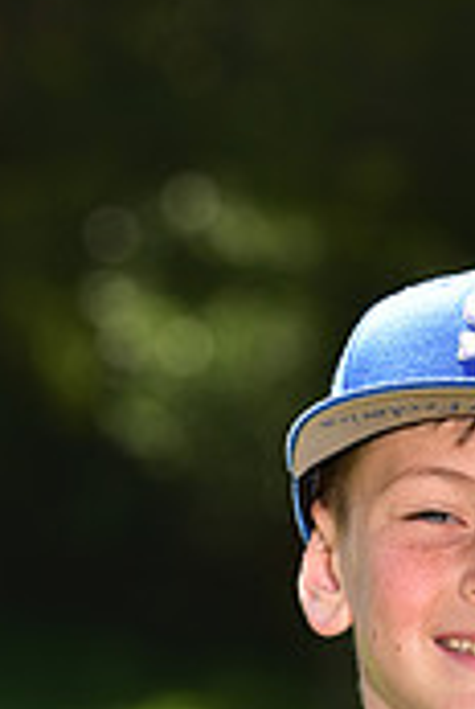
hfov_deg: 2.7
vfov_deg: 4.1
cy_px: 893
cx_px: 522
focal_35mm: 502
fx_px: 9895
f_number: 5.6
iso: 80
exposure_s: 1/200
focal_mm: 150
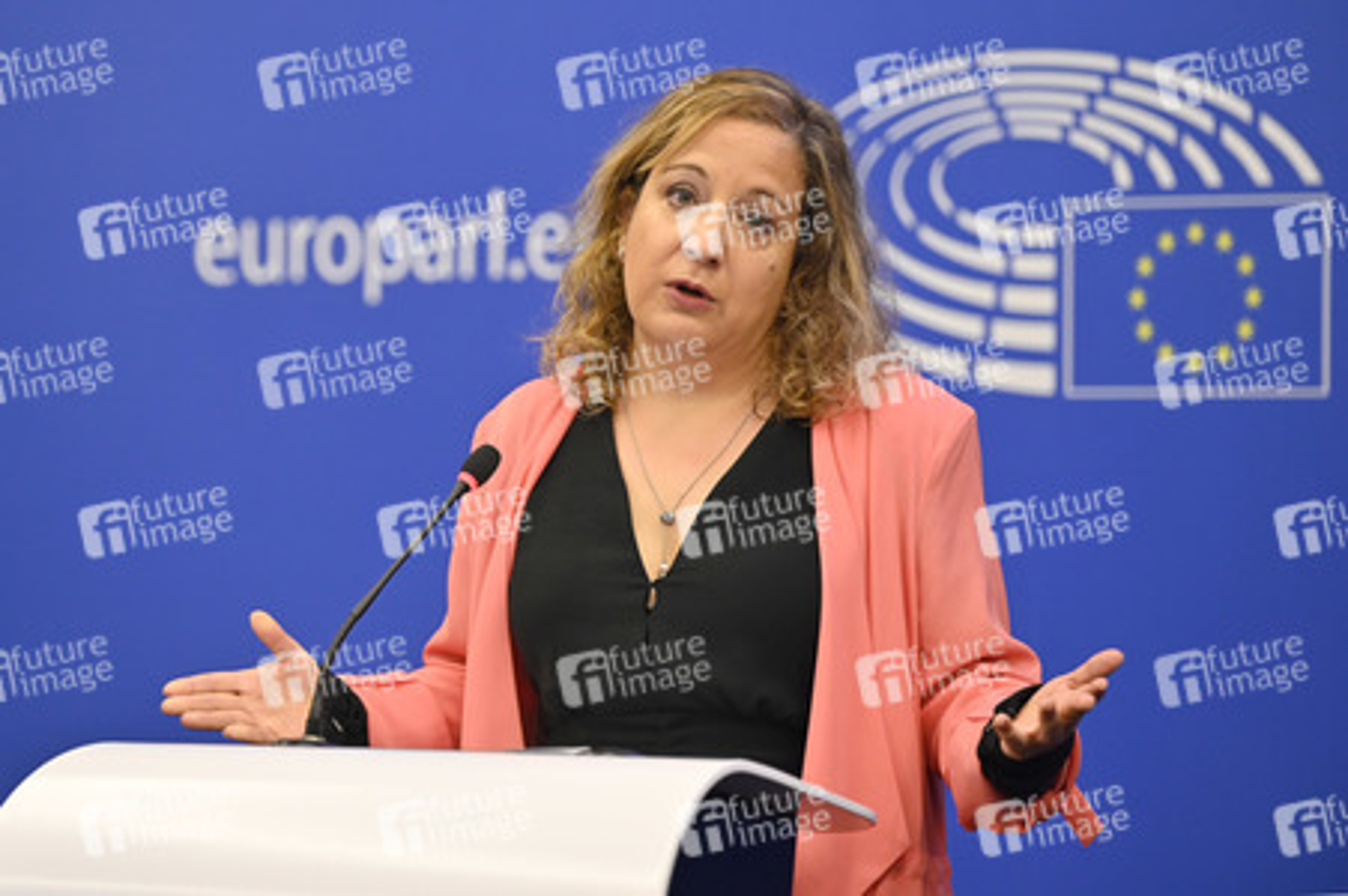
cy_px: 448
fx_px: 5425
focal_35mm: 145
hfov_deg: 14.2
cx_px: 674
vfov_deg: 9.4
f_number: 2.8
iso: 1600
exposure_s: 1/320
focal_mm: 145
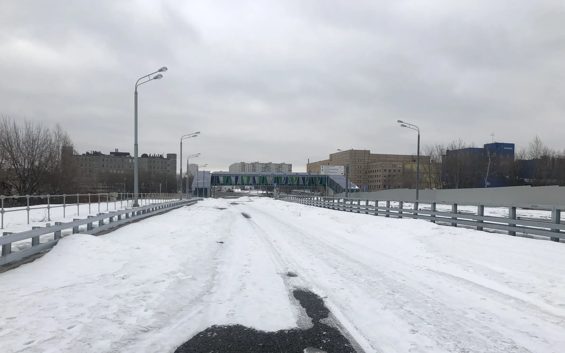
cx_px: 281
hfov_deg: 62.9
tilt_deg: -2.0
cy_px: 209
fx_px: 462
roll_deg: -0.6
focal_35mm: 30
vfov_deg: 41.7
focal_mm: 4
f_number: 1.8
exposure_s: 1/1000
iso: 20
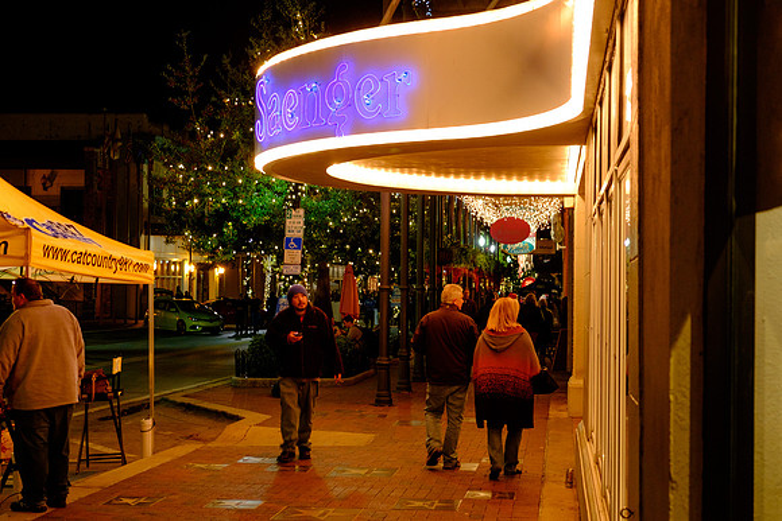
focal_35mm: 56
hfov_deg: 35.6
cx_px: 391
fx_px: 1217
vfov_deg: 24.2
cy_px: 260
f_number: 3.6
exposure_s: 1/25
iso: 500
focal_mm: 37.4
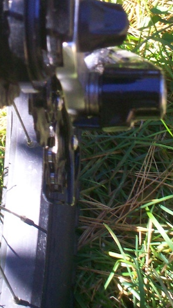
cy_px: 20
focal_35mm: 84
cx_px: 38
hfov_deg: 14.3
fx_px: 685
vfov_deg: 24.4
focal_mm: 6
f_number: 4.5
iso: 100
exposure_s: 1/66.1
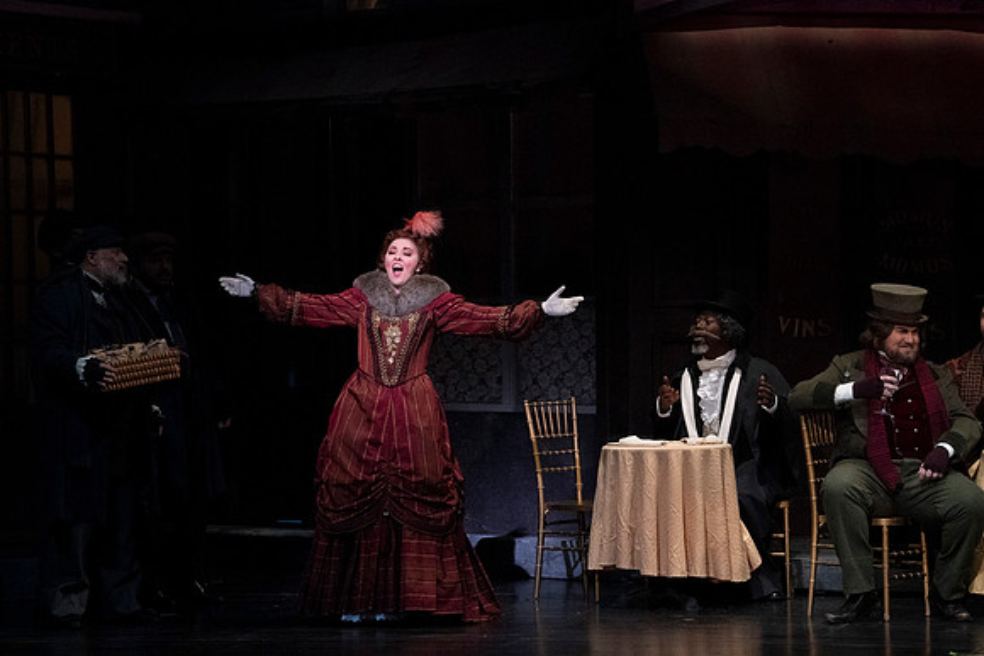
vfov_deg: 6.9
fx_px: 5468
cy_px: 328
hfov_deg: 10.3
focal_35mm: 200
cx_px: 492
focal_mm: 200
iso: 16000
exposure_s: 1/400
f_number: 16
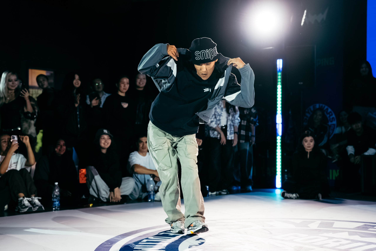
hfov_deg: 36.9
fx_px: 564
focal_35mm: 54
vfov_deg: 25.1
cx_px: 188
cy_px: 126
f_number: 2.8
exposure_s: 1/800
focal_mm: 54
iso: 3200
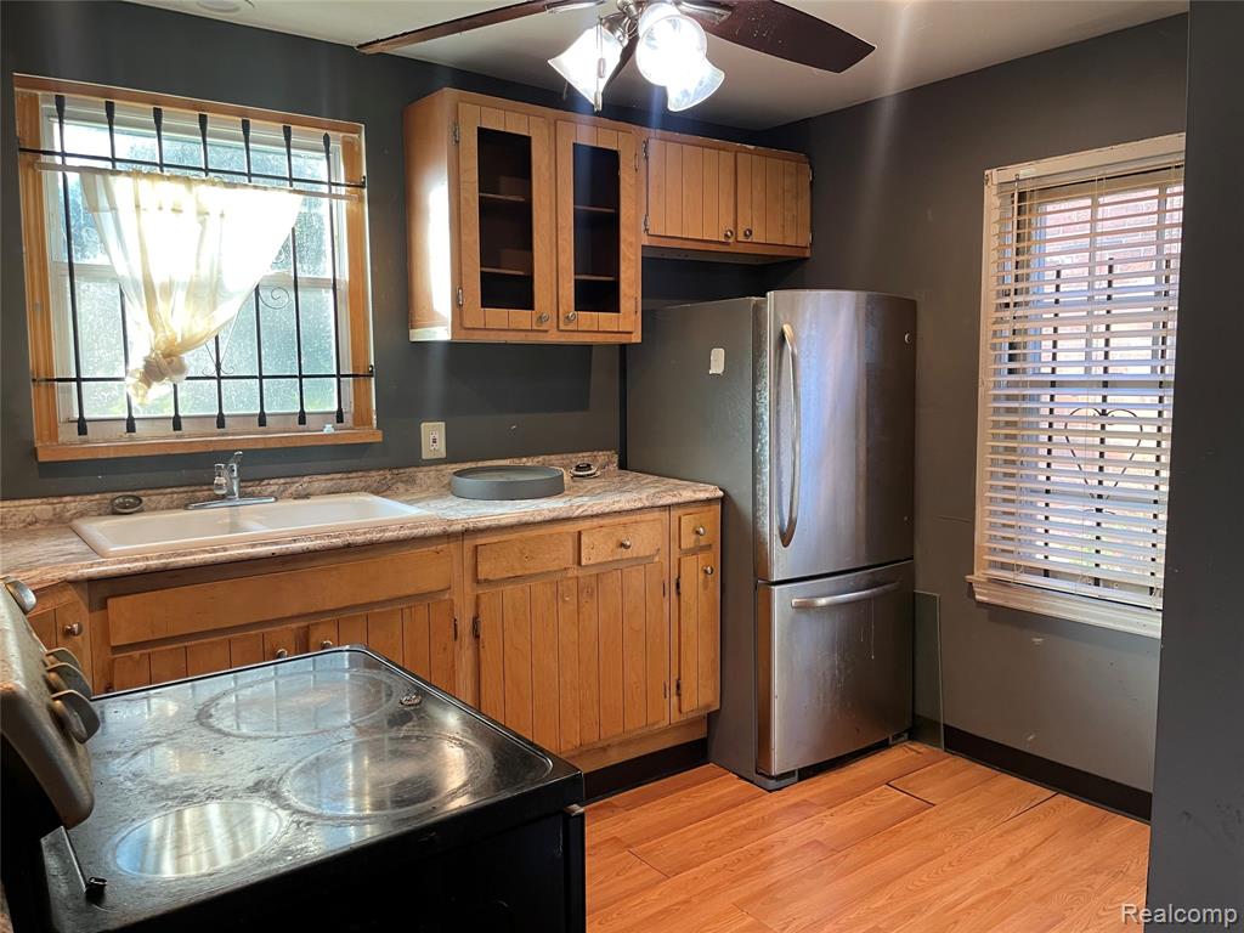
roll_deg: +0.0
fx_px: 934
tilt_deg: -5.7
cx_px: 622
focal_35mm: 26
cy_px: 466
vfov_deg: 53.1
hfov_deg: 67.3
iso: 125
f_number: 1.6
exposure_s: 1/60
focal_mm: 4.2
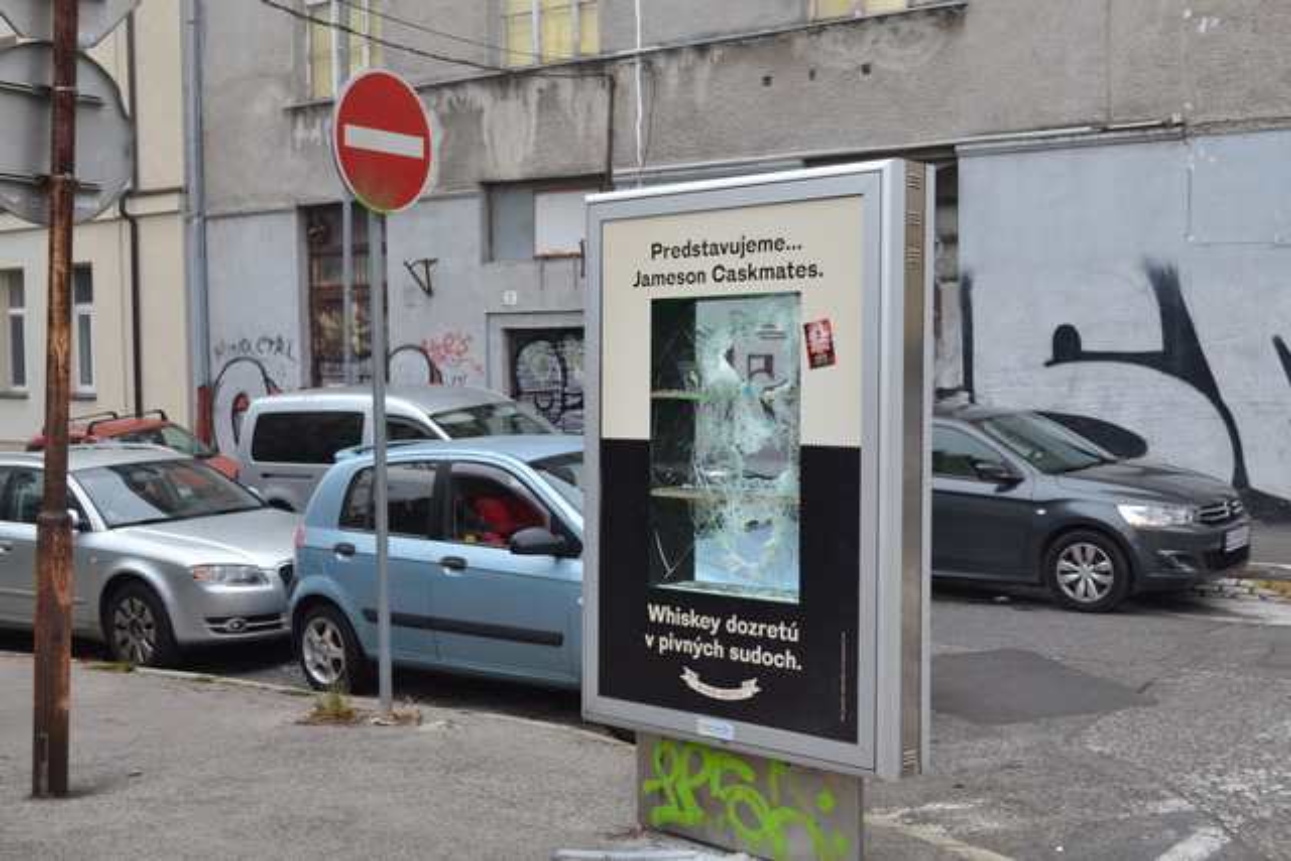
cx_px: 646
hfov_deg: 46.4
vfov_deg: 31.9
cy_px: 430
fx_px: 1506
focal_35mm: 42
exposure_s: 1/125
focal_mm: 28
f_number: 5.6
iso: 200
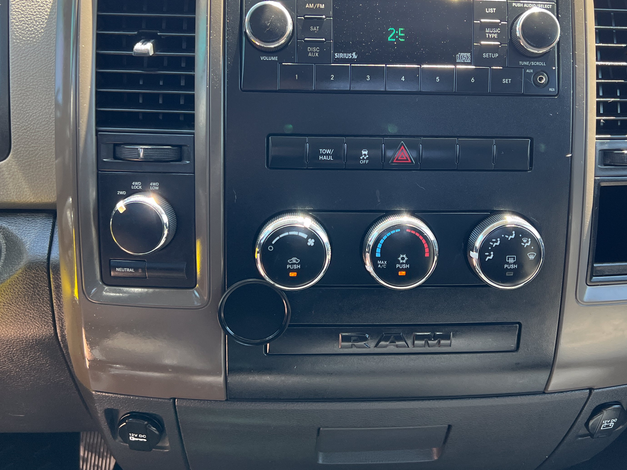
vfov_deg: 37.4
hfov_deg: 48.9
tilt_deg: -17.9
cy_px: 168
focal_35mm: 38
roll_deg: -0.3
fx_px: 688
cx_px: 342
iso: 80
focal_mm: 5.7
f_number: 1.5
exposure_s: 1/121
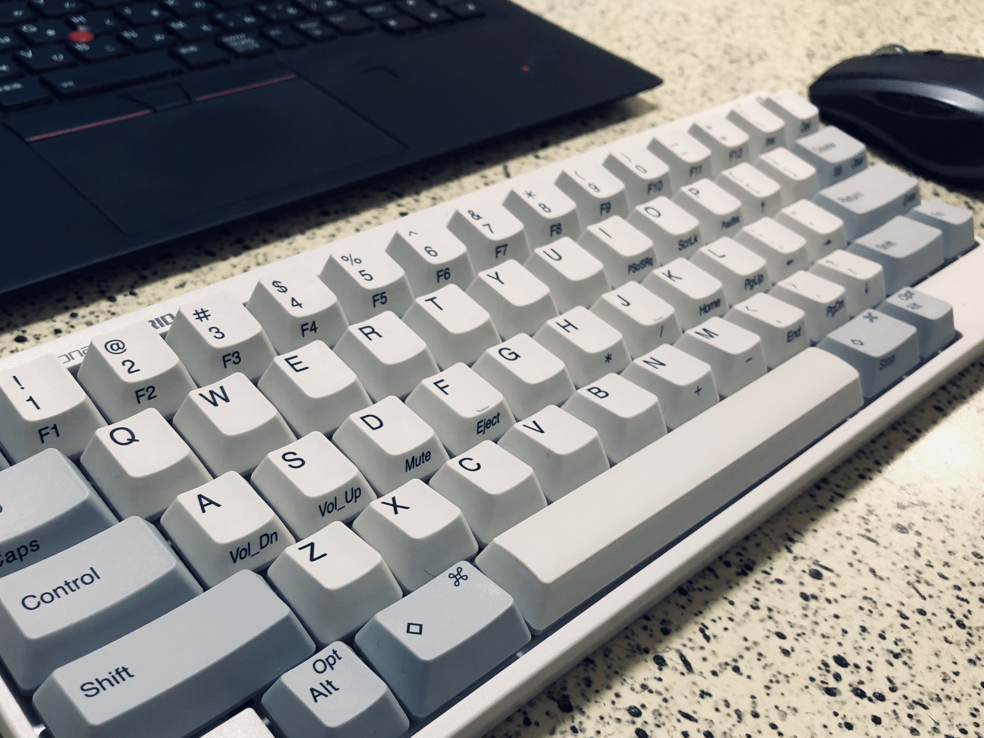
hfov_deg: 52.4
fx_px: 995
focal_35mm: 35
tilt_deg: -41.3
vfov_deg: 40.5
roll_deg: -10.1
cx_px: 418
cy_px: 442
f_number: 1.8
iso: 40
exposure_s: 1/17
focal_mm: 4
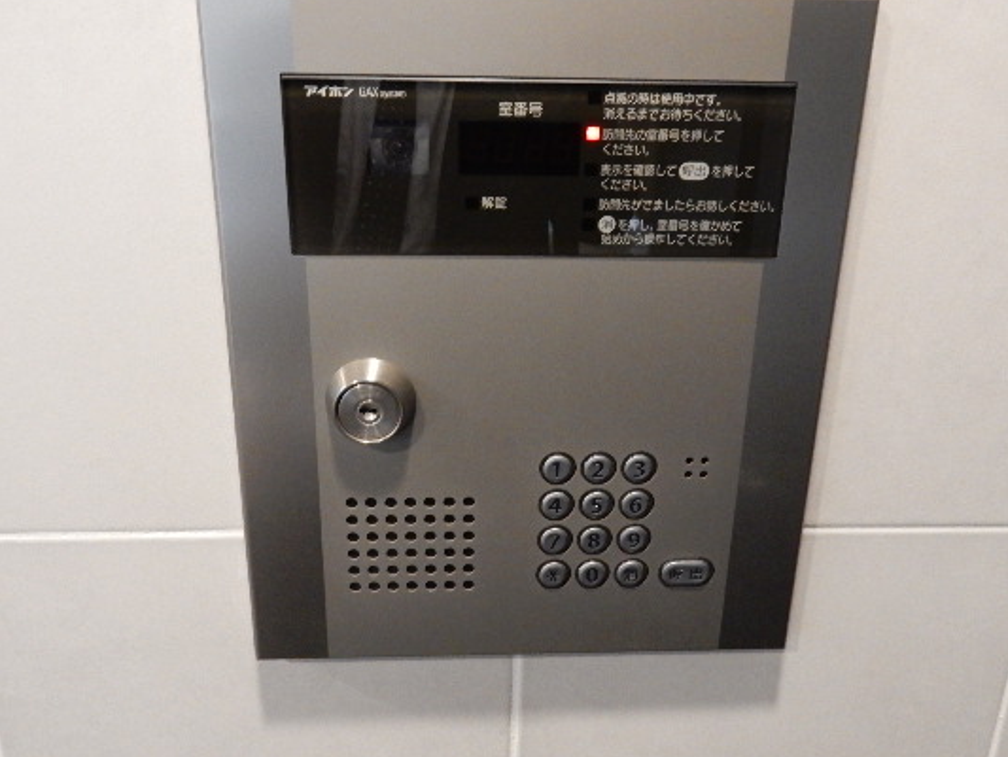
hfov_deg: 59.9
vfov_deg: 46.7
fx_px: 874
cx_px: 513
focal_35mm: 30
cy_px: 337
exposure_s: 1/6
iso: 800
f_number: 3.7
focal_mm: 4.5
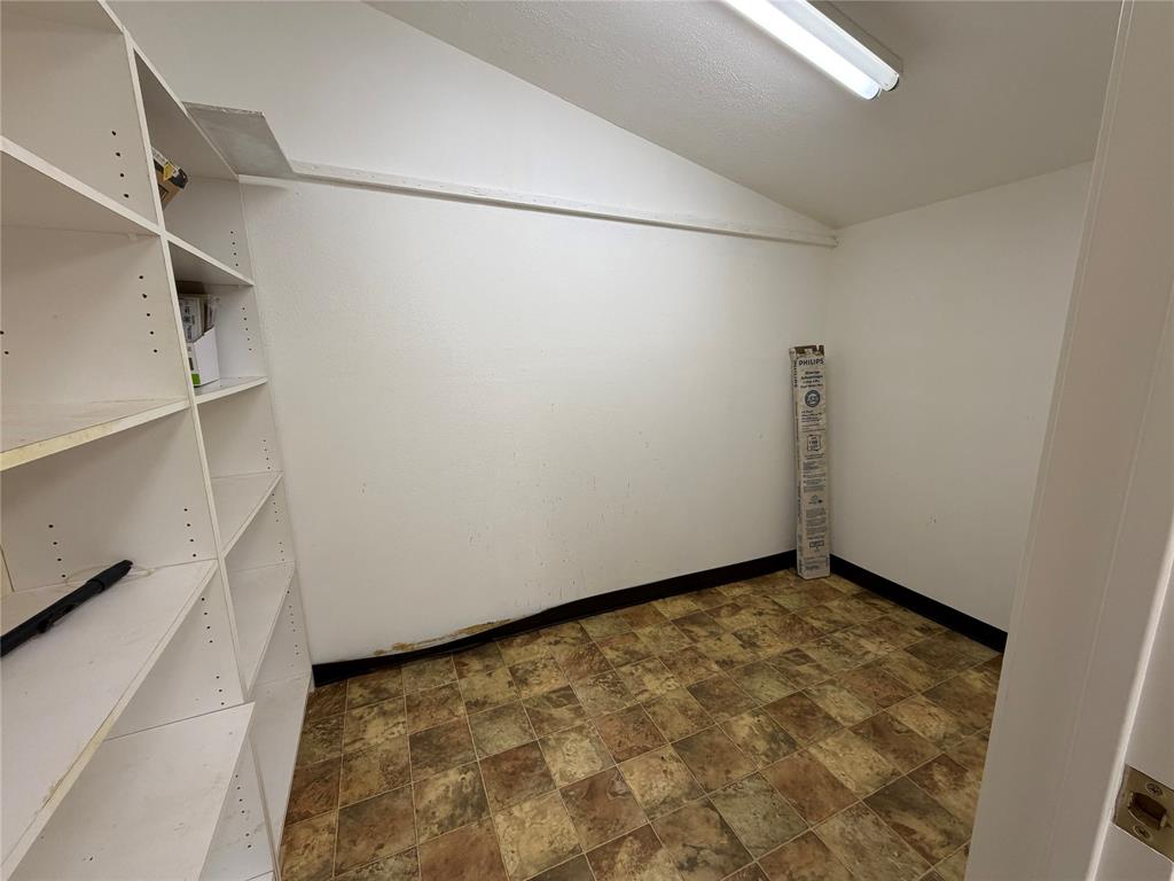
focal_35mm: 14
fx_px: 475
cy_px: 440
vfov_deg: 85.7
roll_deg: +2.0
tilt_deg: -5.8
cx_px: 587
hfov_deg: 102.1
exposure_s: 1/120
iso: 200
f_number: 2.2
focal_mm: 2.22
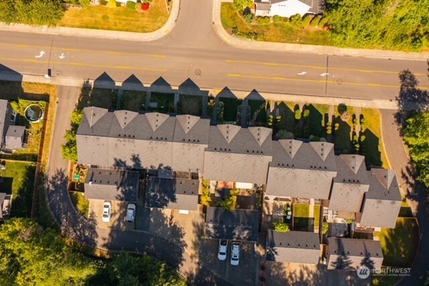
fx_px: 333
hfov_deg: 65.5
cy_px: 143
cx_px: 214
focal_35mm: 28
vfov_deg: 46.4
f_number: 4.5
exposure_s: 1/200
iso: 100
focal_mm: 10.26
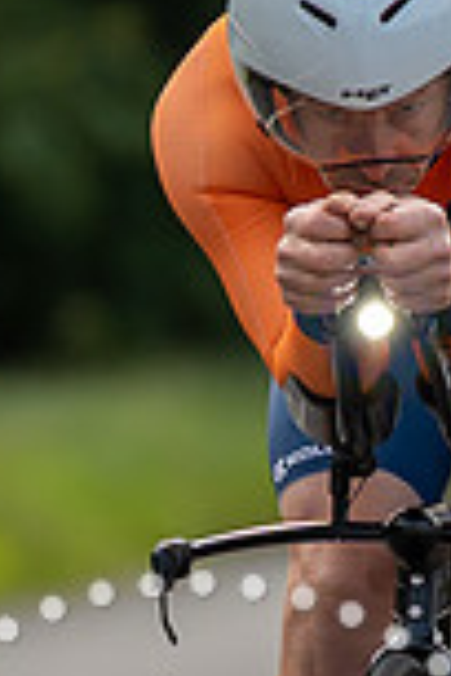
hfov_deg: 0.9
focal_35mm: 1596
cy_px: 690
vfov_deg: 1.3
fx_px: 29989
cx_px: -22
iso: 160
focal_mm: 200
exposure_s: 1/1000
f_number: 3.2
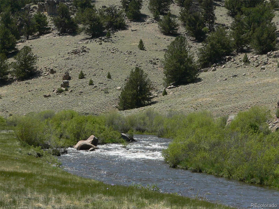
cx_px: 140
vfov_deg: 13.0
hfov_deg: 17.3
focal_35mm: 114
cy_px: 104
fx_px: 919
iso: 80
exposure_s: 1/500
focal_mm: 14.9
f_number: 4
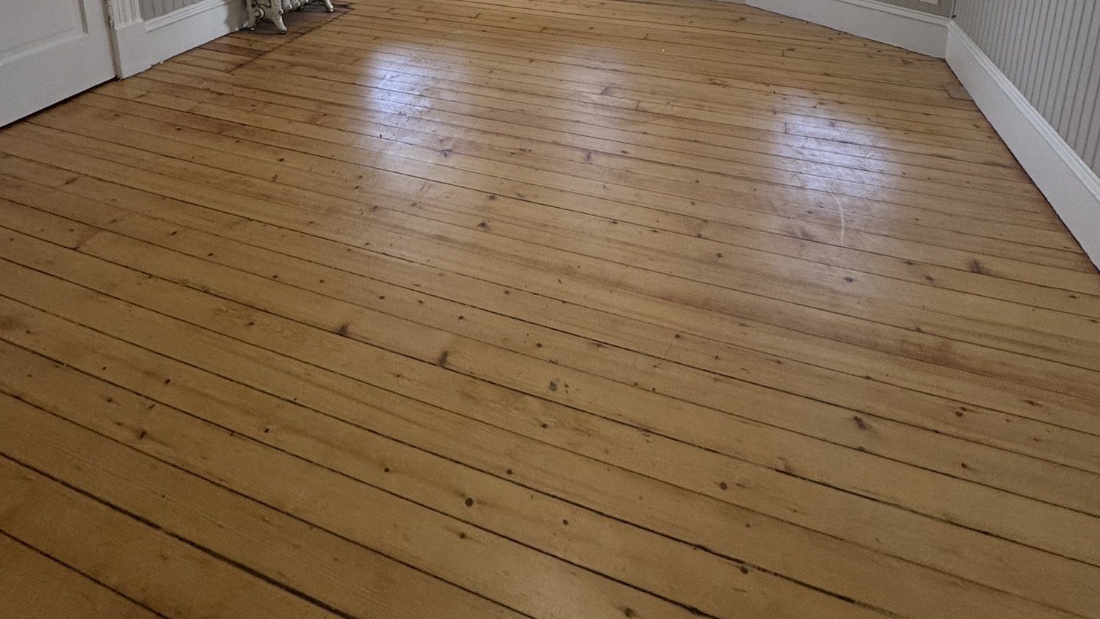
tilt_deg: -12.1
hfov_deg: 83.8
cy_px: -65
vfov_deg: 42.1
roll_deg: -0.5
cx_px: 566
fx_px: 613
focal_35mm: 21
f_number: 2.2
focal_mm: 2.22
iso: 250
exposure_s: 1/120
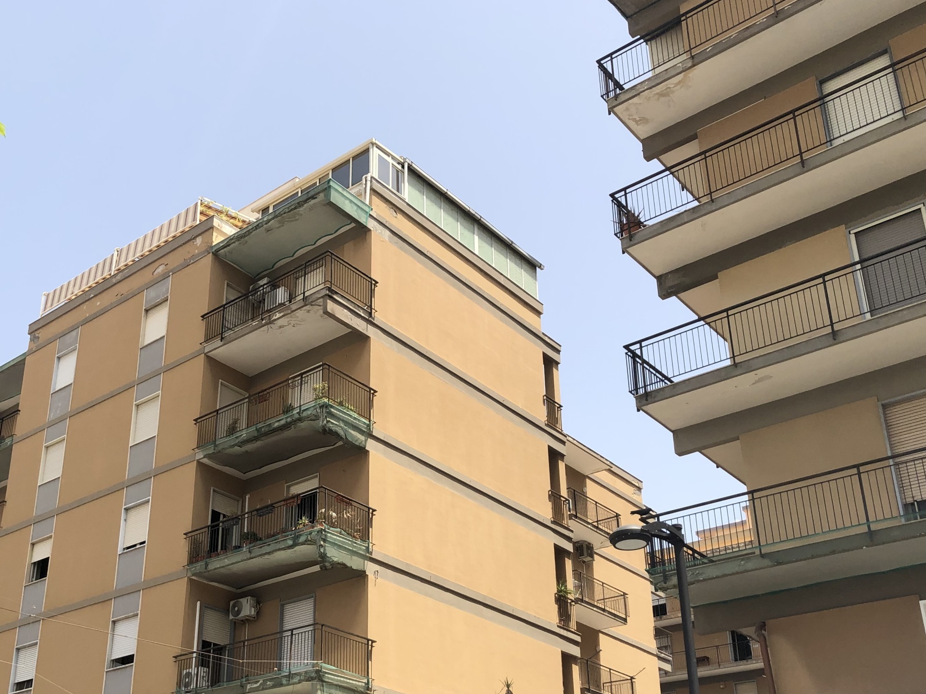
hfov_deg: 45.2
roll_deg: -2.5
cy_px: 472
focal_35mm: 41
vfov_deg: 34.8
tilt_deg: +23.7
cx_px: 328
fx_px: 1097
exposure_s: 1/1715
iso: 20
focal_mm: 3.99
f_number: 1.8
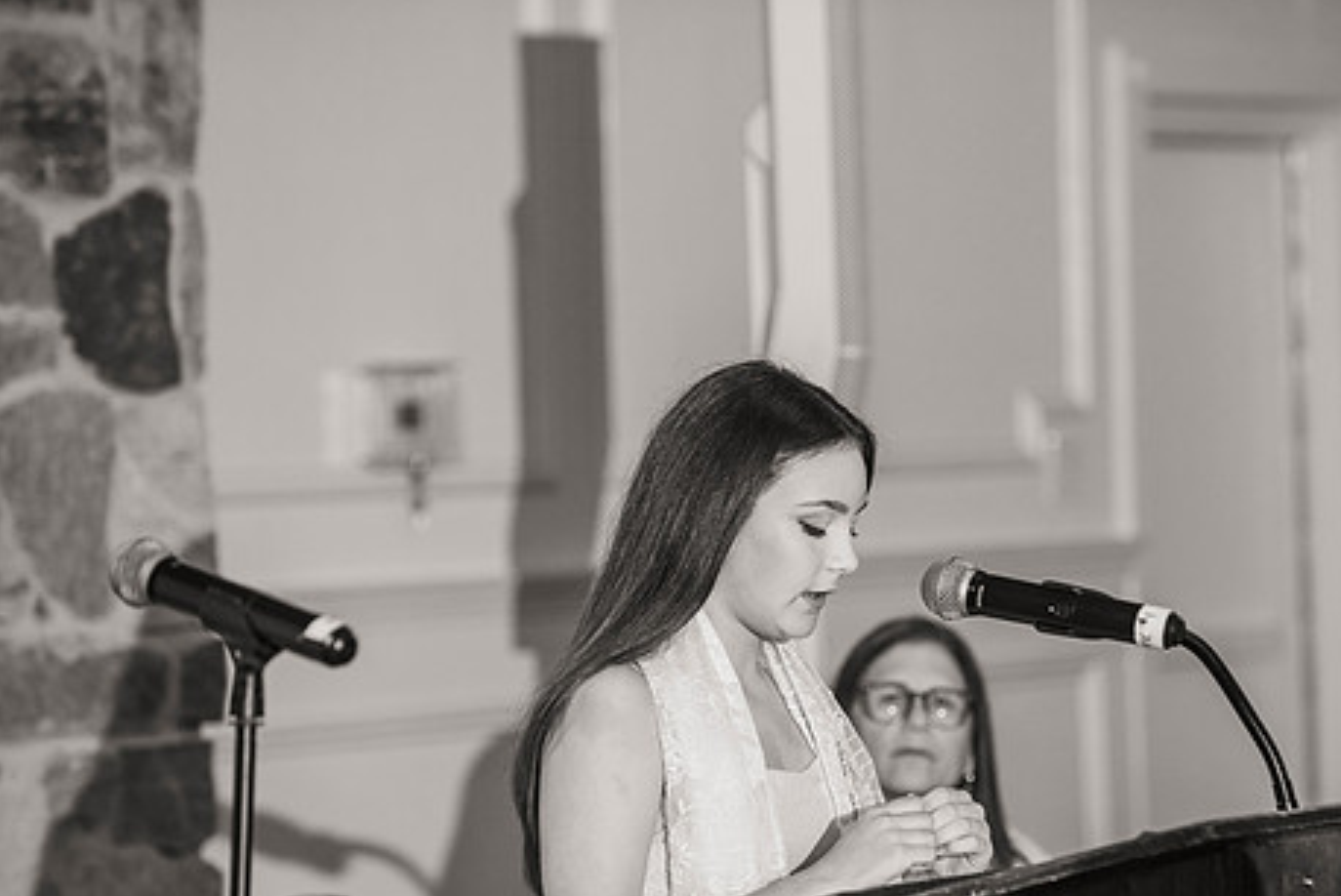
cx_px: 814
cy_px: 549
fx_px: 7082
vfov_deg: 7.2
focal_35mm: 190
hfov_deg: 10.8
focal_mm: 150
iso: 800
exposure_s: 1/125
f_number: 3.5
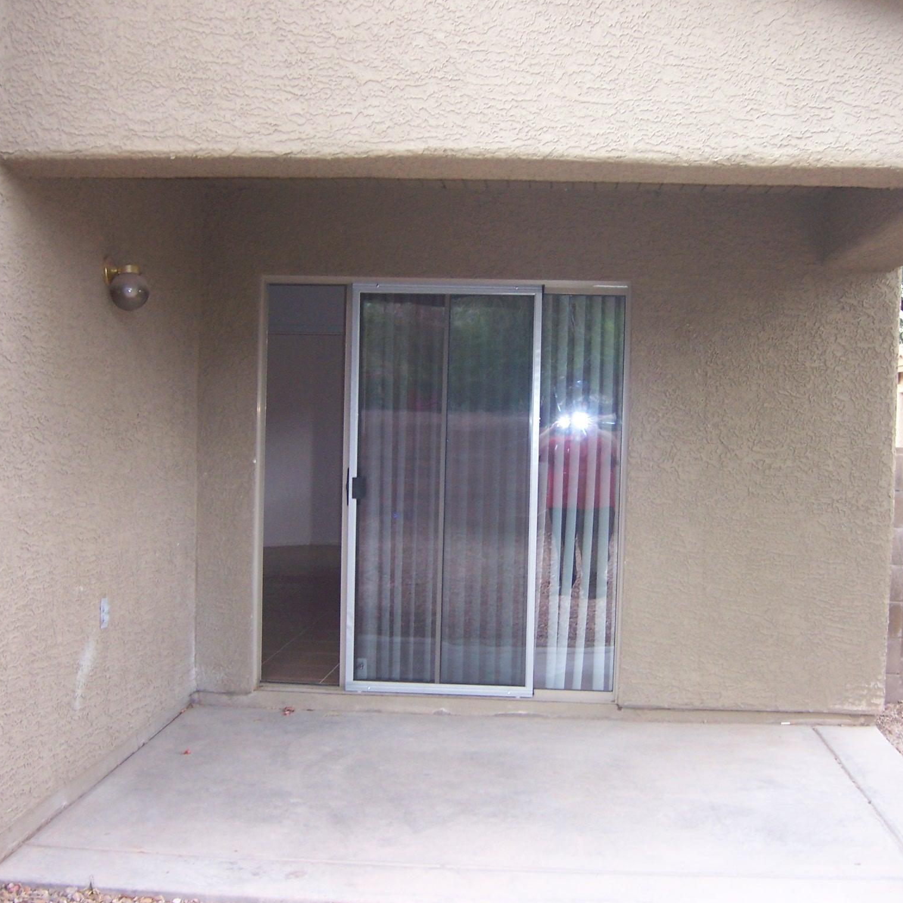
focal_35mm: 43
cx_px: 490
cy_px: 450
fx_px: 1269
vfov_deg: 39.2
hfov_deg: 39.1
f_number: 2.8
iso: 125
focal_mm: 6.2
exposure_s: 1/100
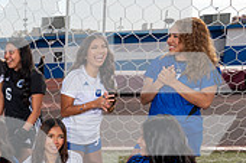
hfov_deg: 20.8
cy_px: 193
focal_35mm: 82
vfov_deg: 16.0
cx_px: -132
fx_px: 560
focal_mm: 24
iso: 100
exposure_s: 1/200
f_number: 9
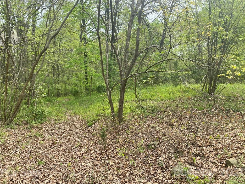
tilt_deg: -8.3
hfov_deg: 67.3
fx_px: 184
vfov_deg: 53.1
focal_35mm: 26
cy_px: 92
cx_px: 122
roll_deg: -1.7
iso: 32
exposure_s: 1/788
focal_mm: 4.25
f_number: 1.8
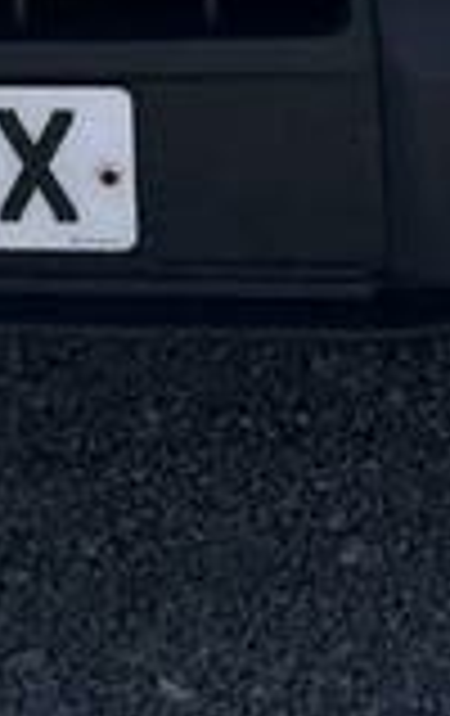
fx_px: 3028
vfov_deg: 10.9
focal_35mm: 155
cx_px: -122
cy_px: -1117
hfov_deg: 8.4
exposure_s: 1/2865
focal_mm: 5.96
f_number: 1.6
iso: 50
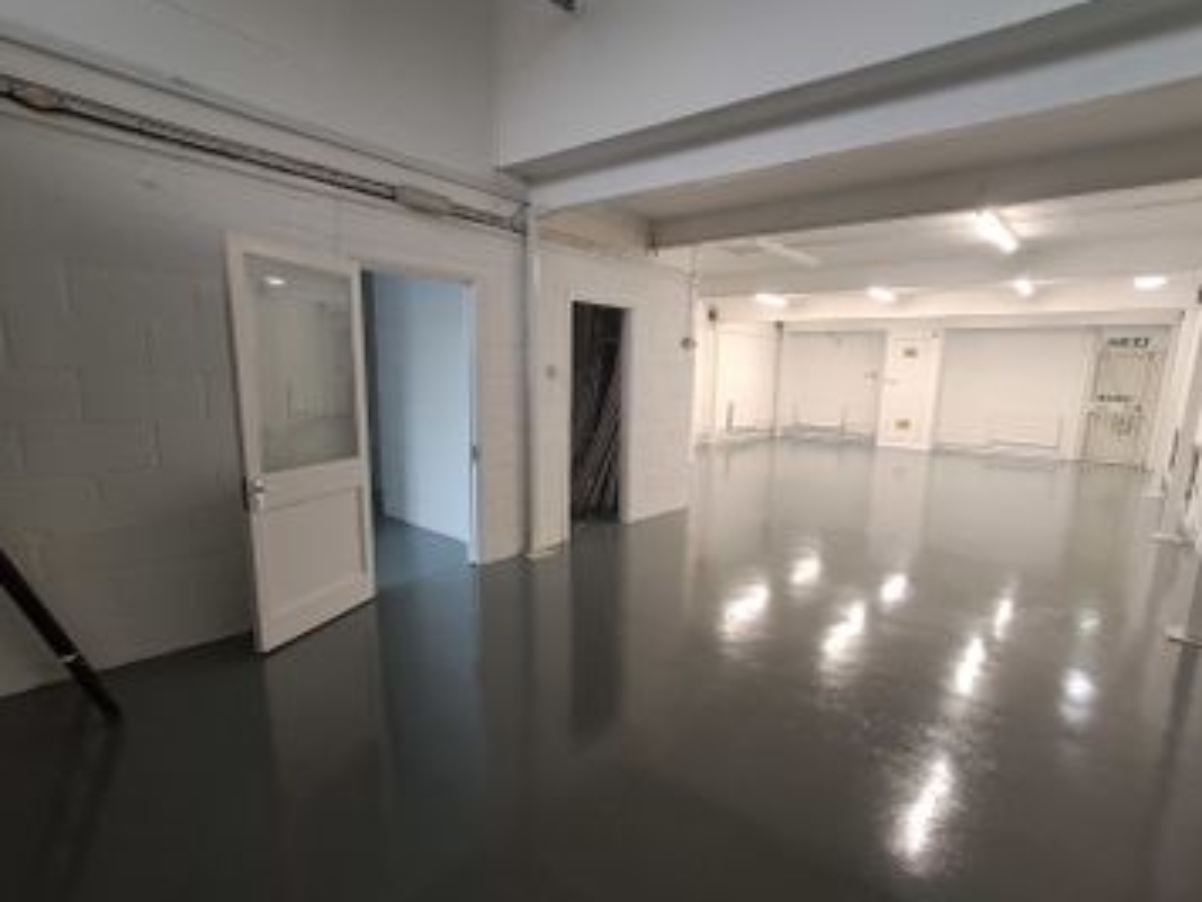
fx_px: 625
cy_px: 493
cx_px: 648
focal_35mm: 18
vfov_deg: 71.4
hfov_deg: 87.6
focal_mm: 1.64
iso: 125
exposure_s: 1/50
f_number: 2.2
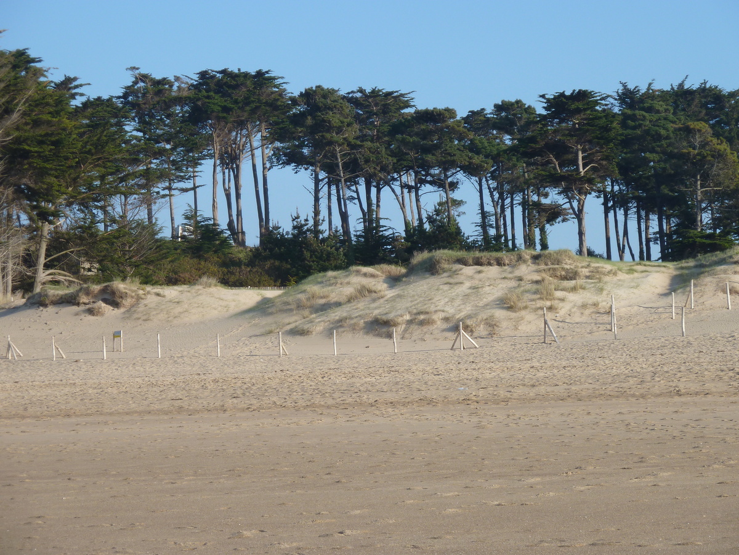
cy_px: 278
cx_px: 370
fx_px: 2540
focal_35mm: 119
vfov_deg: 12.5
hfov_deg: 16.6
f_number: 4.4
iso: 80
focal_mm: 19.5
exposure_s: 1/400
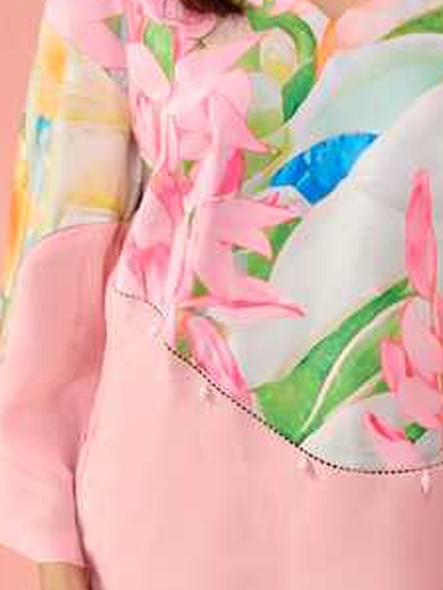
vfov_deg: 22.1
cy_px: 173
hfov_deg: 16.8
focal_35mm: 88
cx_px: 309
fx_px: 1499
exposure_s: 1/160
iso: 250
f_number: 3.5
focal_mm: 52
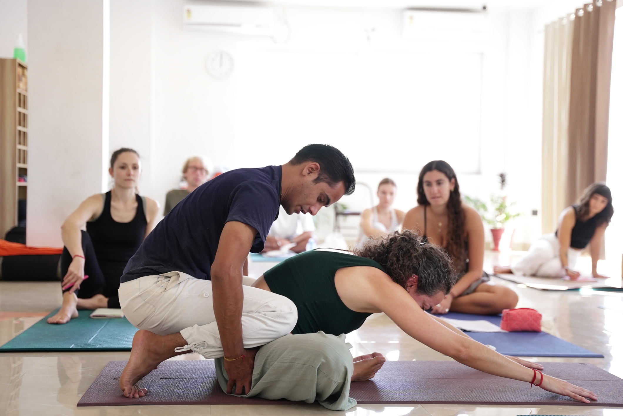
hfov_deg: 39.9
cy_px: 208
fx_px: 857
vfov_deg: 27.3
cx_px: 312
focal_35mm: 50
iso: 1600
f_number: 2.8
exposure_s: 1/200
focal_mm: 49.5
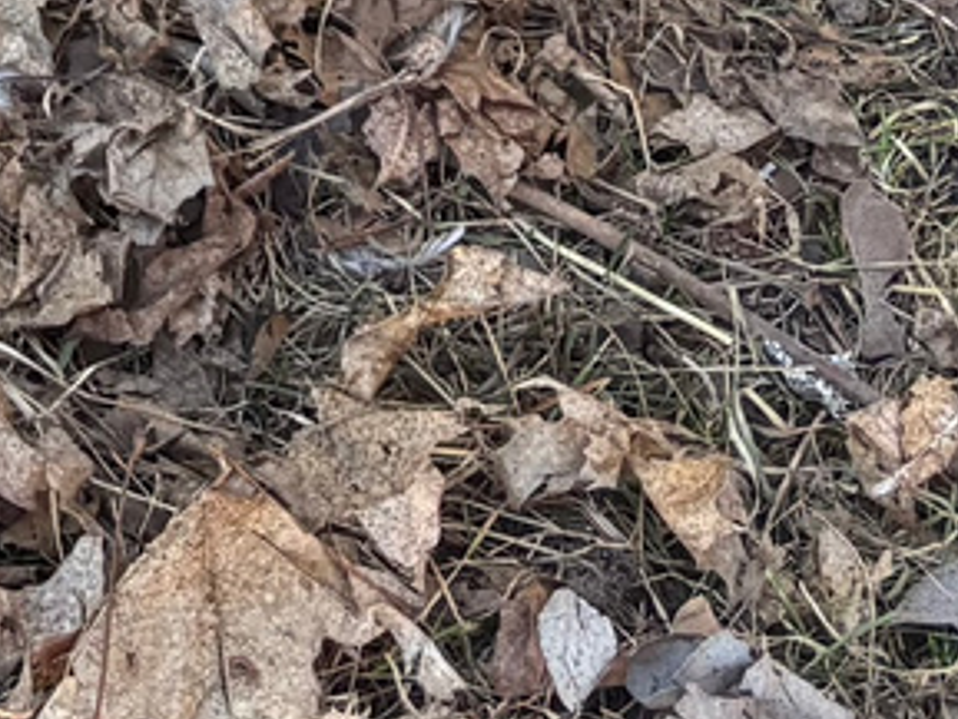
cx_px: -912
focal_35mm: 184
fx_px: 5094
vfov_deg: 7.1
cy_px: -1571
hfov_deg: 10.0
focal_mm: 5.96
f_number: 1.6
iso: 50
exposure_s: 1/380
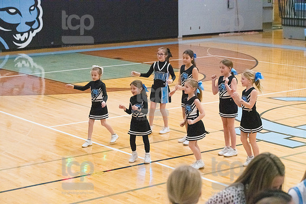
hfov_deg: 22.6
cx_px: 153
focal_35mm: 90
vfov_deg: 15.2
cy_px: 102
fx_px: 765
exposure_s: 1/1250
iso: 10000
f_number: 5
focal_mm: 90
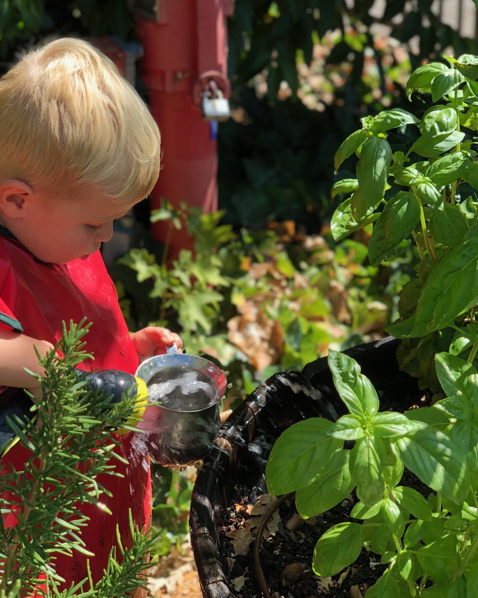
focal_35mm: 68
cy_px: 298
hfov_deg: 22.5
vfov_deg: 27.9
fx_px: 1203
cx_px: 239
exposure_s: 1/142
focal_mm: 6
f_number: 2.4
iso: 16
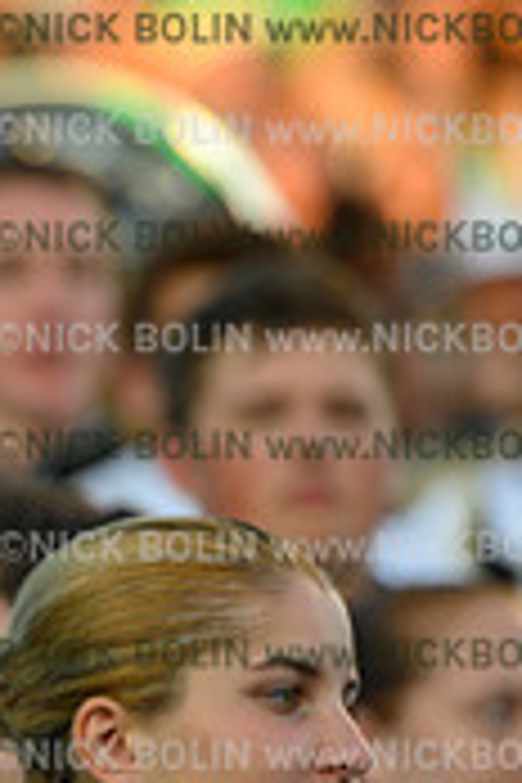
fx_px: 14463
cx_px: -369
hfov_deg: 2.1
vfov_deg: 3.1
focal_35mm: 665
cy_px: 758
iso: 160
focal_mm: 200
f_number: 4
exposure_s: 1/125
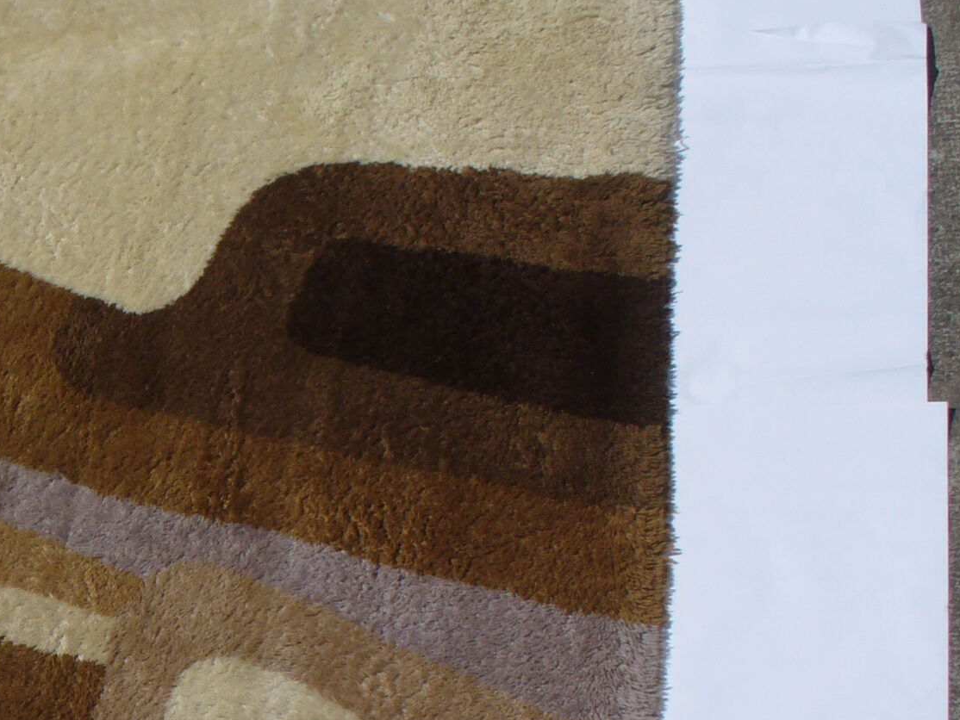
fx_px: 2358
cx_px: -9
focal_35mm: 85
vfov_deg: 17.2
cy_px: 575
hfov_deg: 22.1
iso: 80
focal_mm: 6.1
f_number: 5.6
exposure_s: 1/800
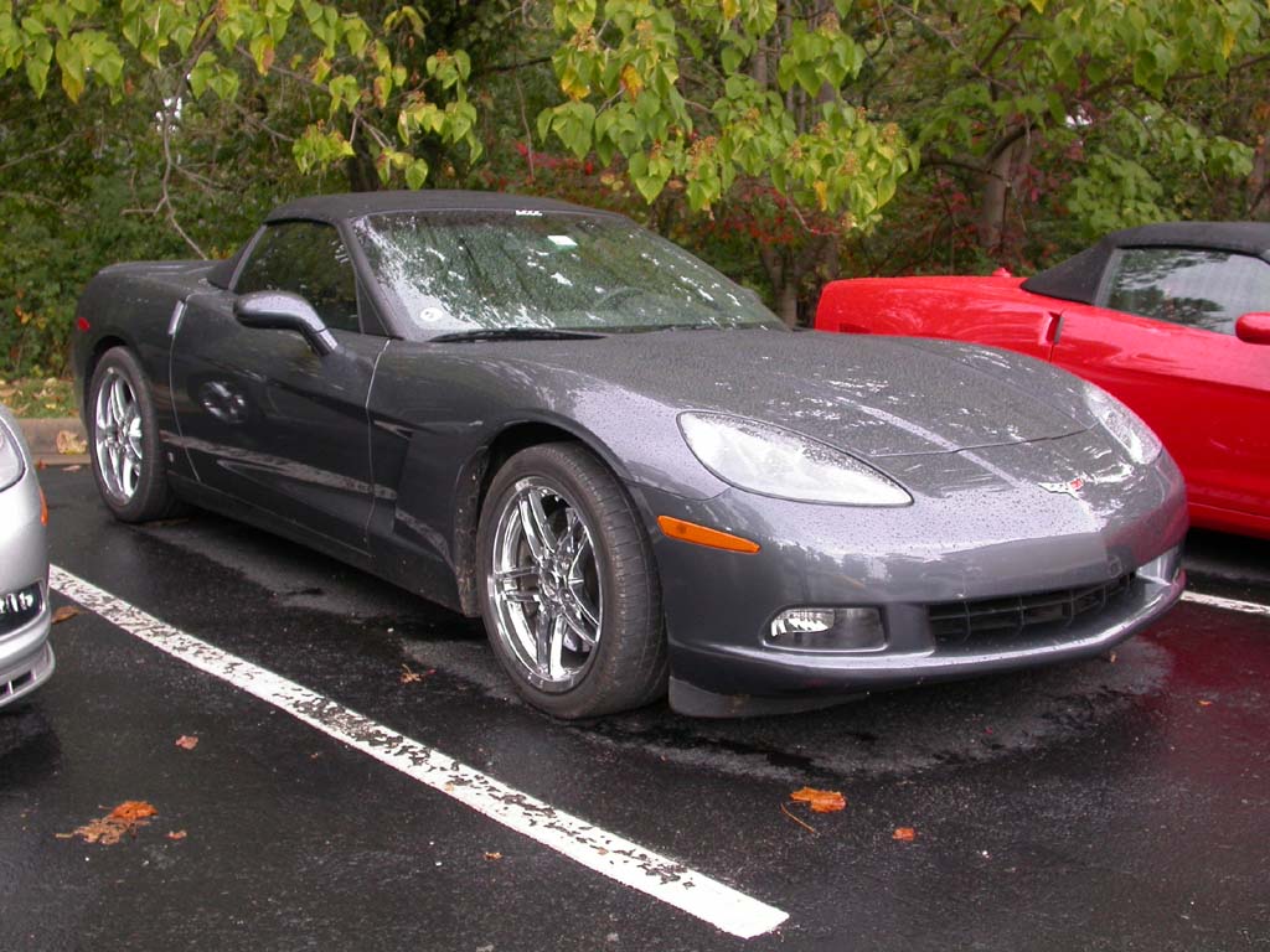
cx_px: 635
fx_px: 1394
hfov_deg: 49.0
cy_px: 476
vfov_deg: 37.7
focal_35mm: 38
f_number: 3
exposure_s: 1/62
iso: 100
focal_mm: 7.85
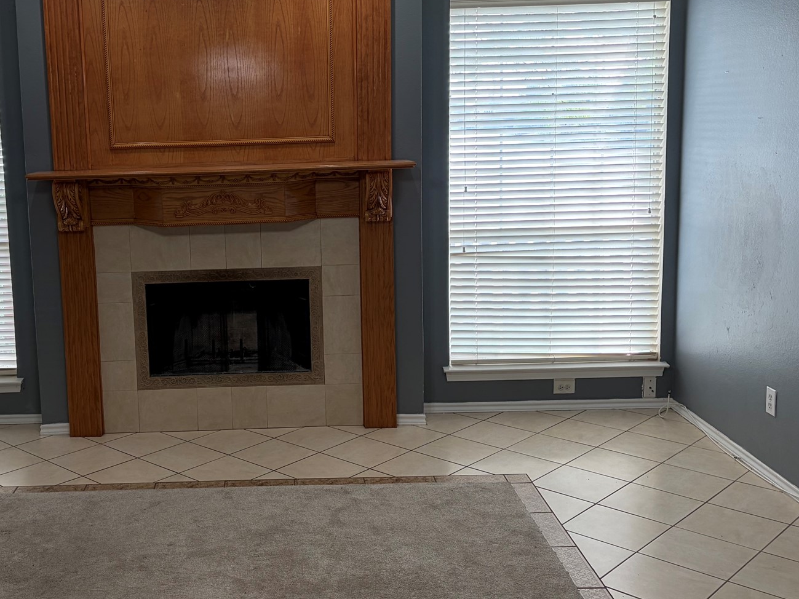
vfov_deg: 35.0
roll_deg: +2.5
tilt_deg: -6.8
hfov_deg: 45.1
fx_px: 946
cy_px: 247
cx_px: 266
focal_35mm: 41
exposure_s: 1/120
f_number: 1.6
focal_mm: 5.96
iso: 32
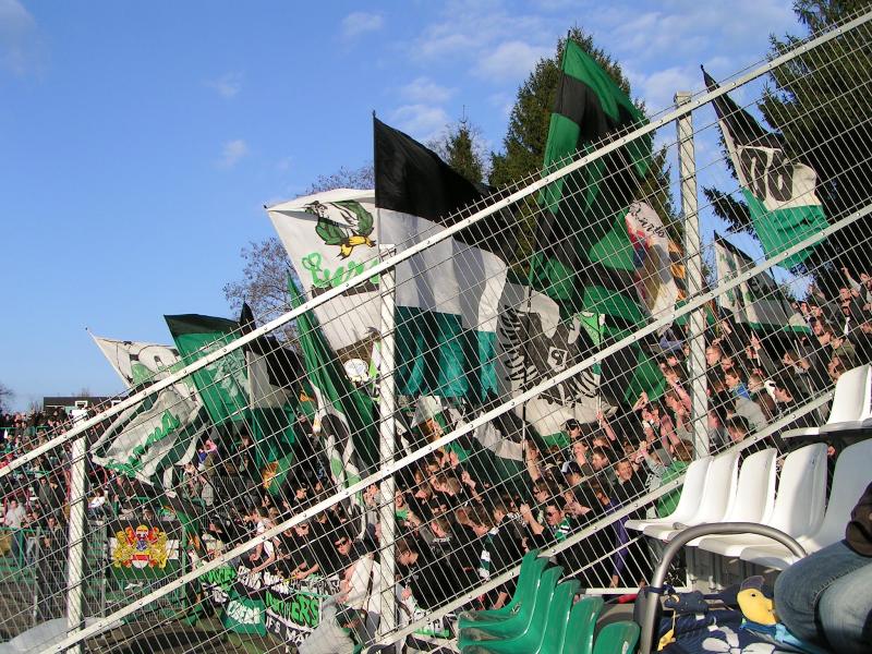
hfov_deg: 49.0
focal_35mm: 38
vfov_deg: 37.7
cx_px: 436
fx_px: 957
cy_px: 327
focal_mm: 5.8
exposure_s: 1/320
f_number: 5.6
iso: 50
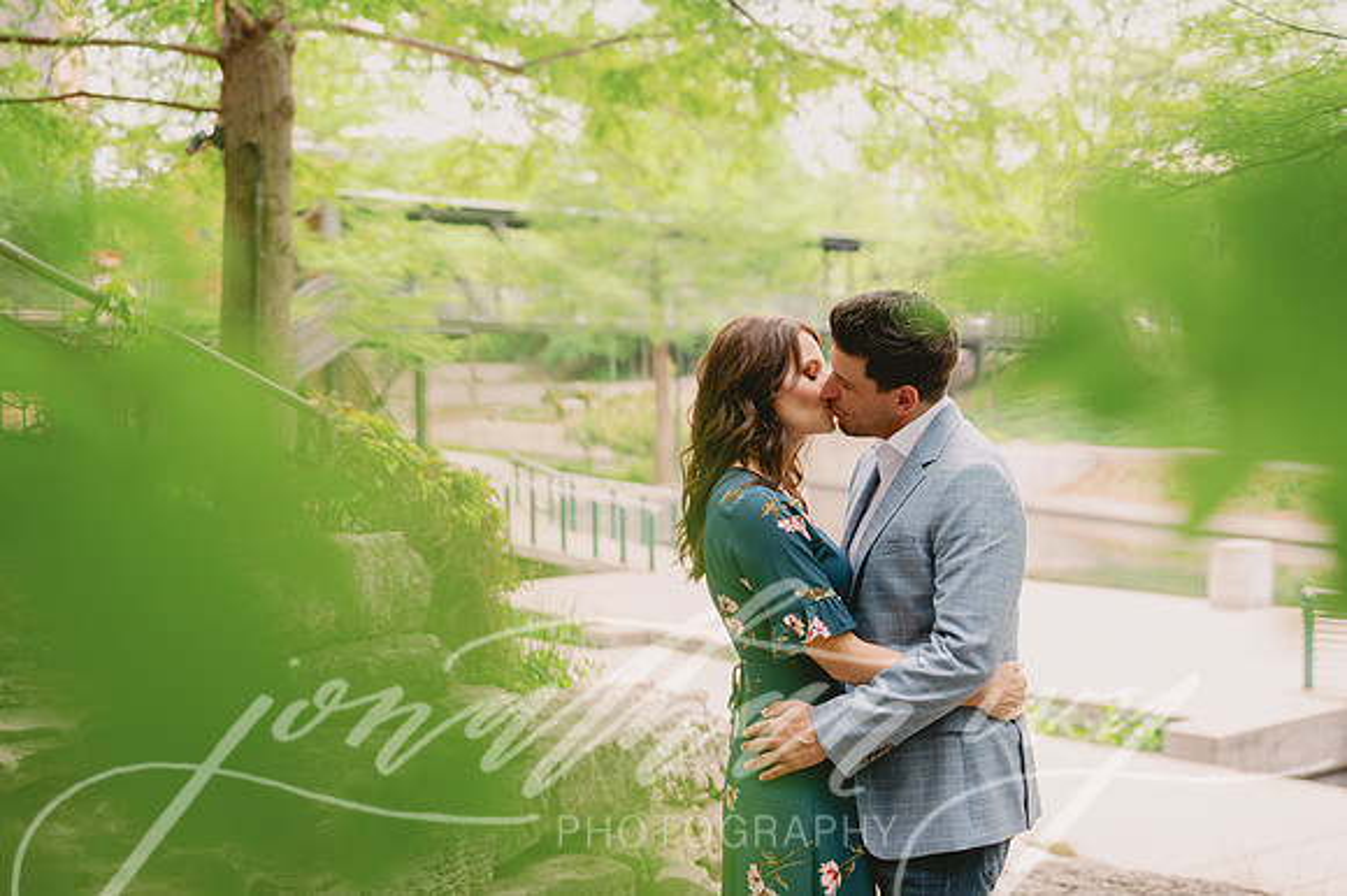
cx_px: 674
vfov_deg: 27.0
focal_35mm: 50
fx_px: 1870
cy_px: 448
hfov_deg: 39.6
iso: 200
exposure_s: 1/250
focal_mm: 50
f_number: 2.8
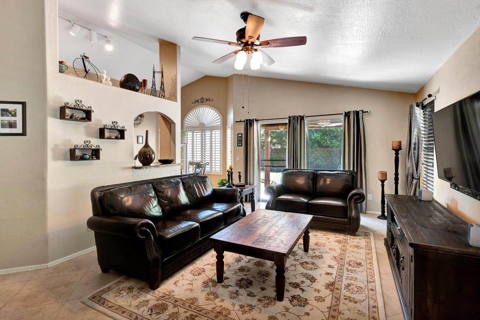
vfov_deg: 70.5
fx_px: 227
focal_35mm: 17
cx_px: 240
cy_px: 160
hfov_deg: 93.3
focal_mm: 17
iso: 320
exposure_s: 1/20
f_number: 7.1
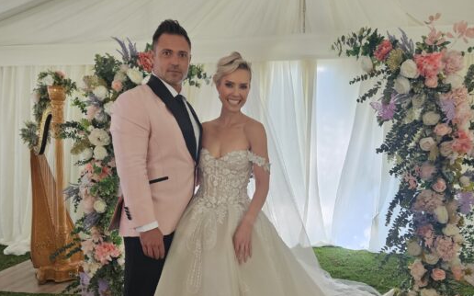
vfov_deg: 37.6
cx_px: 237
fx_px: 426
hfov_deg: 58.2
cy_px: 209
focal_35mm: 33
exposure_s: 1/100
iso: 250
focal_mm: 5.4
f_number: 1.8
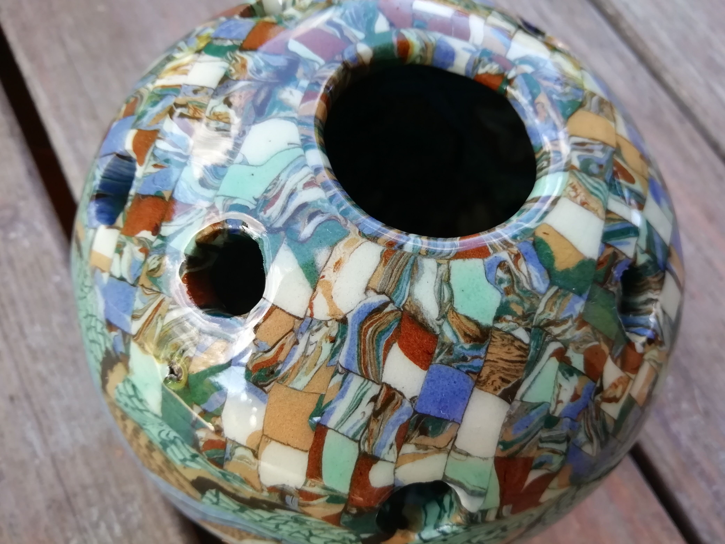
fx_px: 545
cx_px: 362
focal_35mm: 26
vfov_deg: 53.1
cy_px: 272
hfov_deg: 67.3
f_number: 2.2
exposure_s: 1/100
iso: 50
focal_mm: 3.21
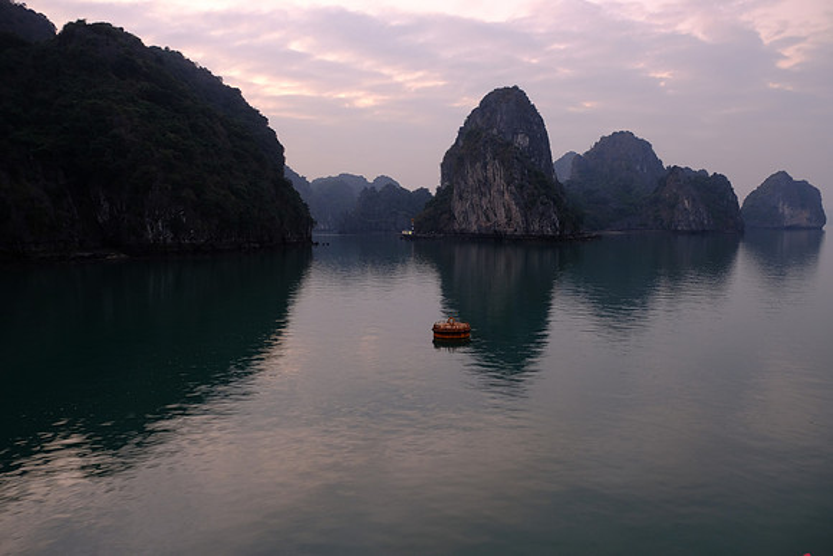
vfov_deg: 48.0
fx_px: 625
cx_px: 416
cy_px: 278
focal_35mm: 27
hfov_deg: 67.4
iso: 320
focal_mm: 18
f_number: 3.6
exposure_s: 1/2.3
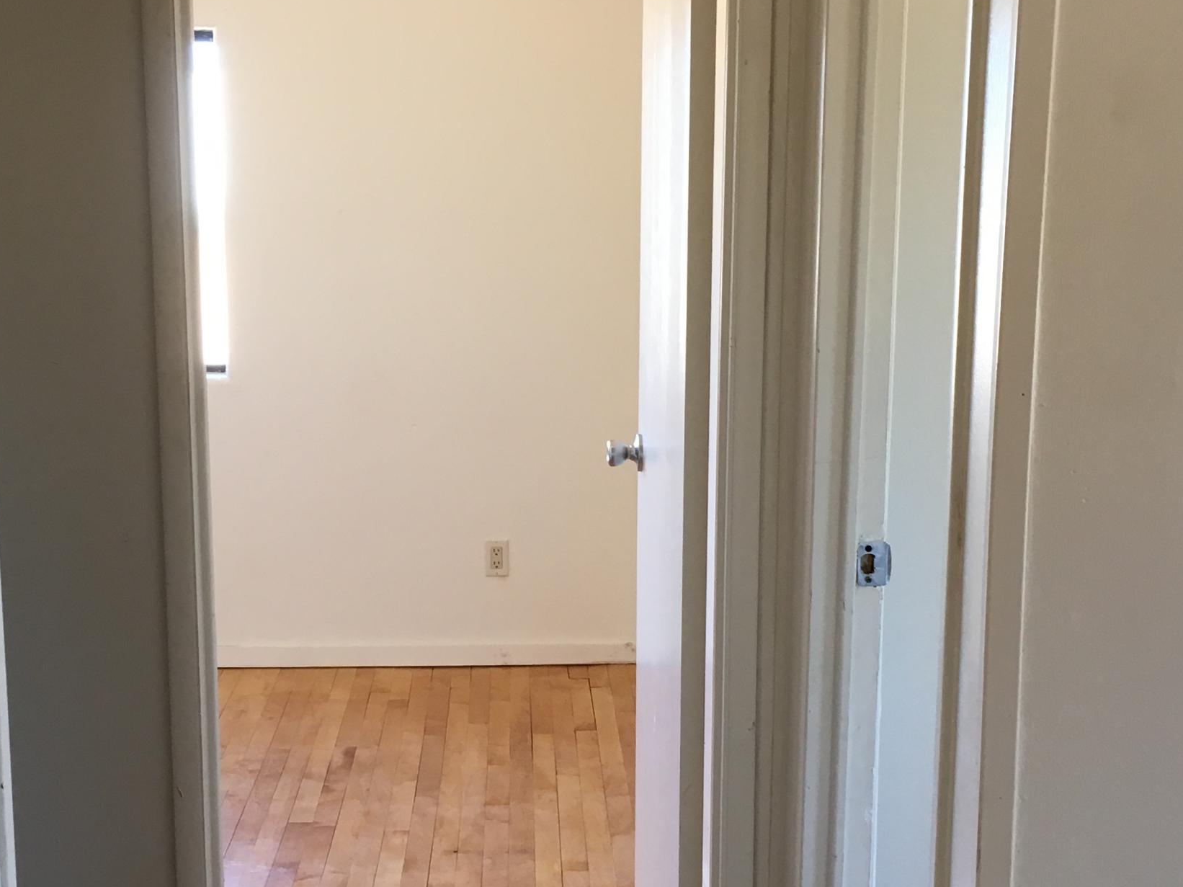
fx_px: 1811
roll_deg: -0.7
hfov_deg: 36.1
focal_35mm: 53
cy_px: 489
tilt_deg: -10.2
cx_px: 506
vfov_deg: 27.5
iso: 32
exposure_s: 1/30
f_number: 2.2
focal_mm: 4.15
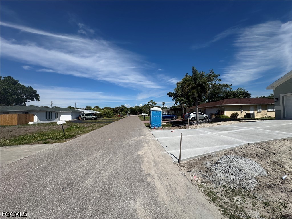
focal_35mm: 14
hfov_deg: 102.1
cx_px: 146
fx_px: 118
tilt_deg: -1.4
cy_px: 110
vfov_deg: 85.7
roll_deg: +2.8
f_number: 2.2
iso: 40
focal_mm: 2.22
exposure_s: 1/3906
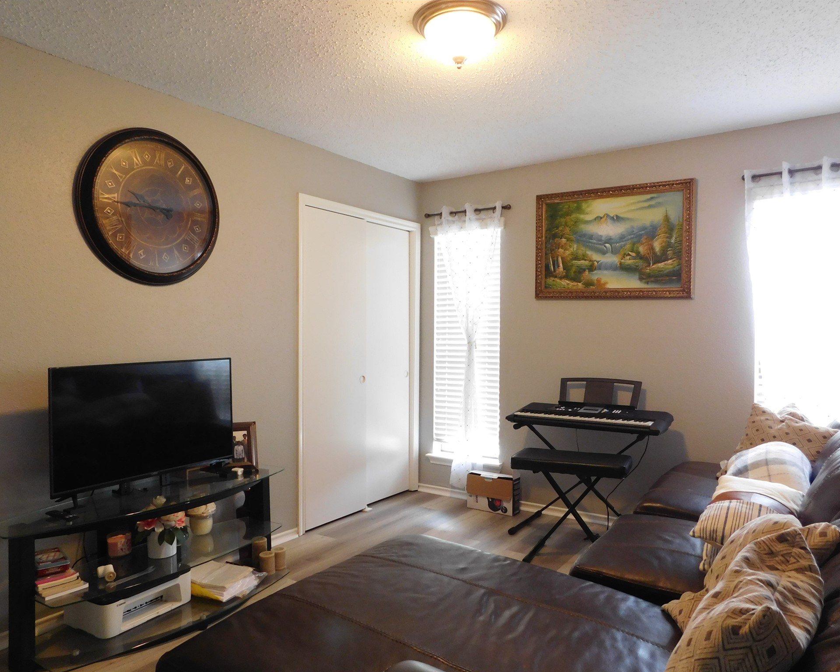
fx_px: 597
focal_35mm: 24
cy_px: 336
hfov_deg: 70.3
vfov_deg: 58.8
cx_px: 406
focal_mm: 4
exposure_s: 1/30
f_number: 3
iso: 280
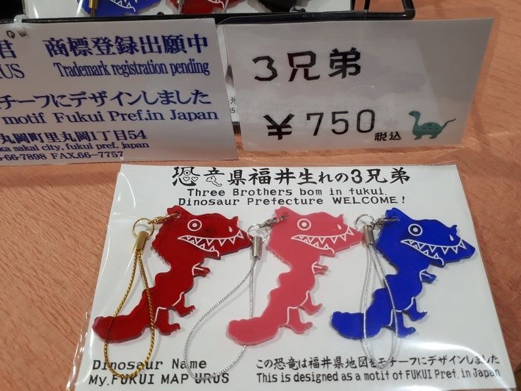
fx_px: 466
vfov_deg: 45.4
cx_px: 295
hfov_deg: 58.2
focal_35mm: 31
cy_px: 203
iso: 40
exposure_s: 1/33
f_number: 1.9
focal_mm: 3.6
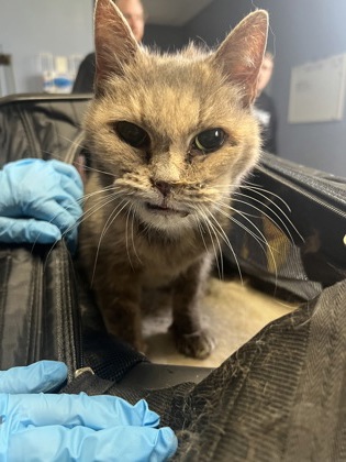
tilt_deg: -13.0
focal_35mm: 26
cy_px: 231
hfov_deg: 53.1
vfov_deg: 67.3
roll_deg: +0.1
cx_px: 173
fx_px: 347
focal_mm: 5.7
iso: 250
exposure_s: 1/60
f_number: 1.5
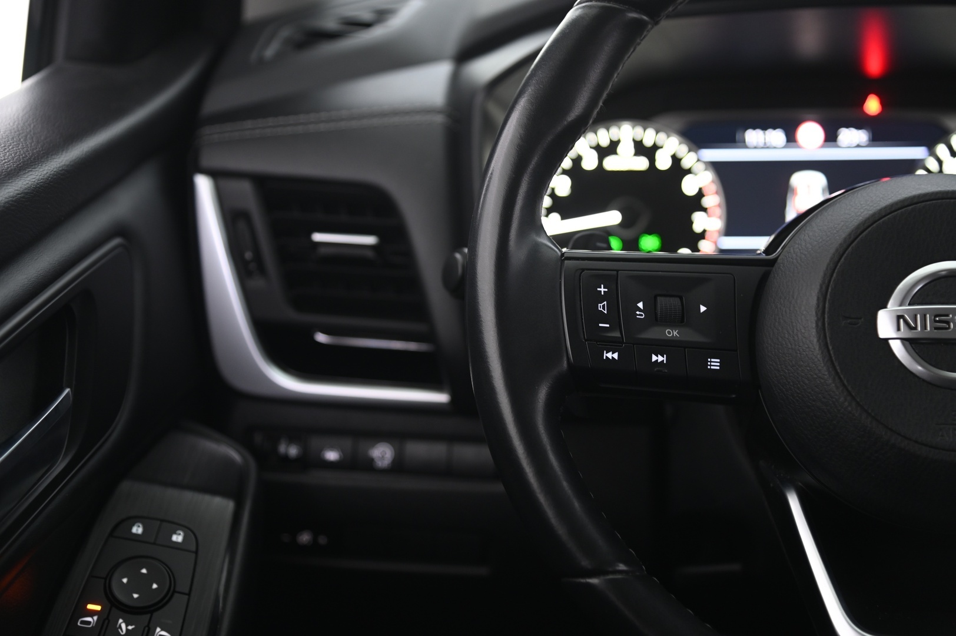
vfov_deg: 20.9
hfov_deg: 31.0
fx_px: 1725
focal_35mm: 65
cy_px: 318
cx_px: 478
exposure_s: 1/8
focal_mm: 65
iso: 1000
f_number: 4
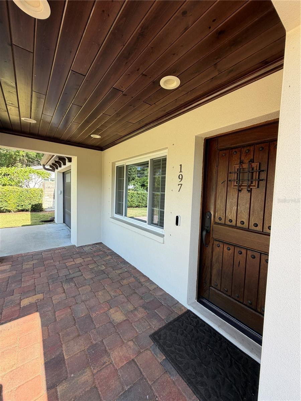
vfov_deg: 102.1
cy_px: 200
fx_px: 162
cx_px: 150
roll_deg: -1.2
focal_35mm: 14
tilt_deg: -4.5
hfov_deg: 85.7
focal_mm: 2.22
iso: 40
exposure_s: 1/134
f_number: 2.2
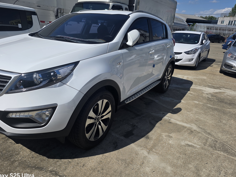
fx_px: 177
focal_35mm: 26
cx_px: 111
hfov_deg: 67.2
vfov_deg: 53.1
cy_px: 91
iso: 64
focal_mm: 6.3
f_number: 1.7
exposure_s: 1/7944
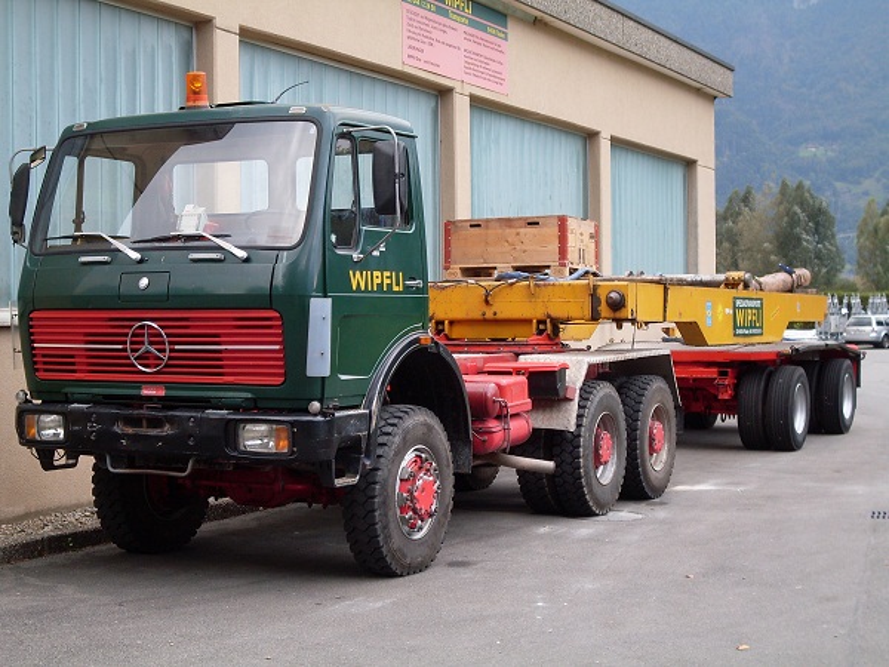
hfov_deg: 27.4
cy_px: 334
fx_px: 1823
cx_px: 444
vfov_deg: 20.7
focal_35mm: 71
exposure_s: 1/20
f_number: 3.7
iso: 80
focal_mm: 11.7
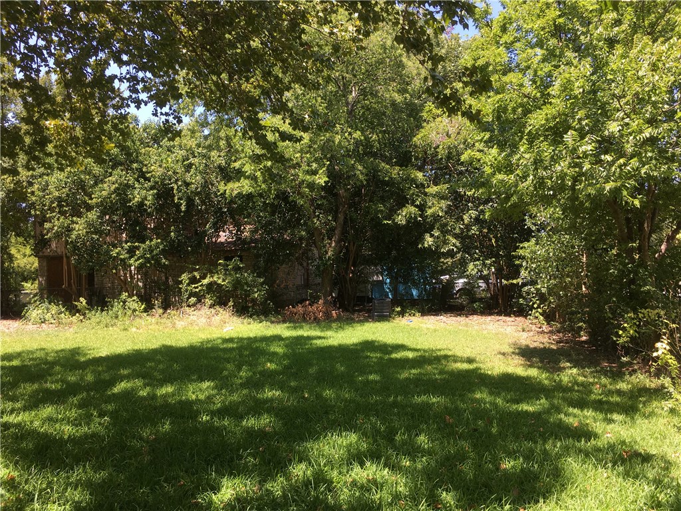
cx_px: 340
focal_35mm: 29
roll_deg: +1.4
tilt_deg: +1.7
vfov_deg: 48.2
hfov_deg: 61.7
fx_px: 571
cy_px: 256
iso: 25
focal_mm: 4.15
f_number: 2.2
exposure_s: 1/313
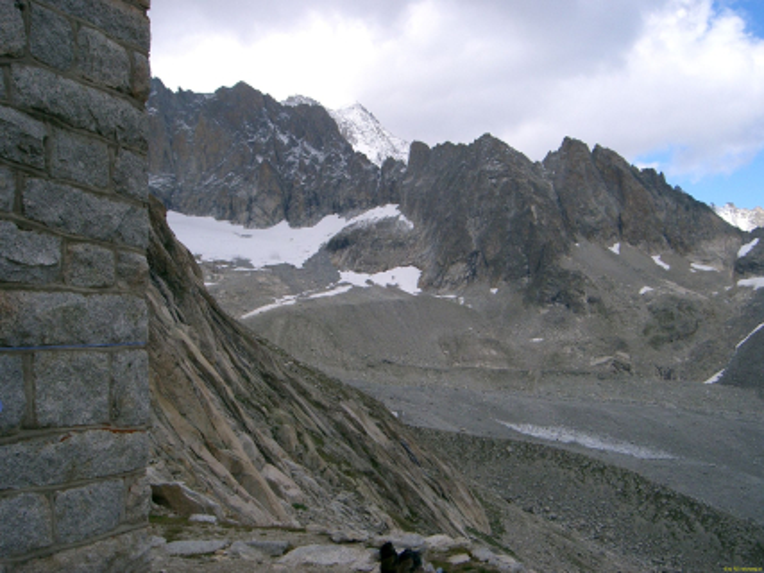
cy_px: 286
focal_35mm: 39
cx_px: 382
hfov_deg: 47.9
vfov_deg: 36.8
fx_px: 861
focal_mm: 8
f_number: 4.8
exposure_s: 1/640
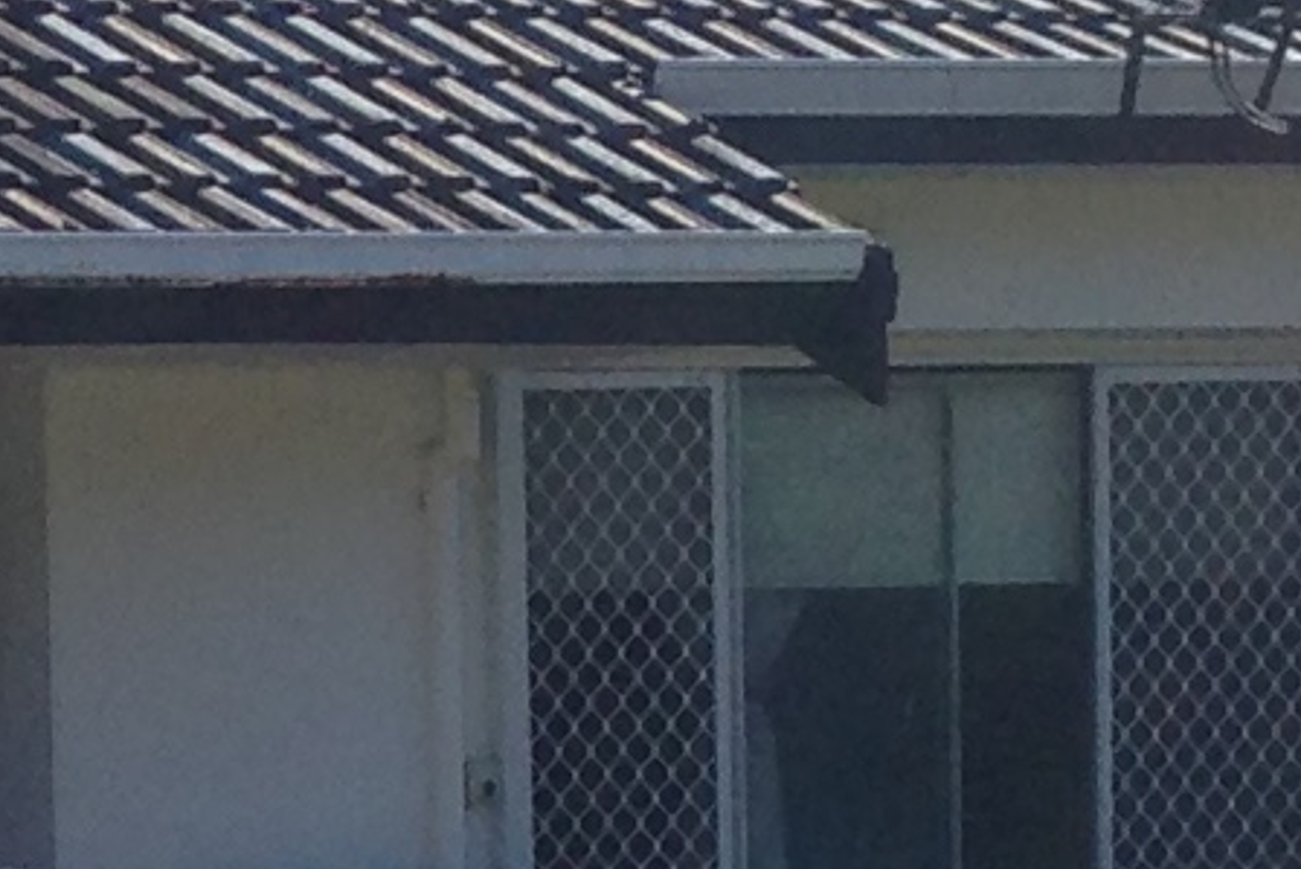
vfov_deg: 5.3
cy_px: 2017
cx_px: -1269
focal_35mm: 250
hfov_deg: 7.9
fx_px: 9037
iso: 50
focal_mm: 4.12
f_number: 2.4
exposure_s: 1/1355
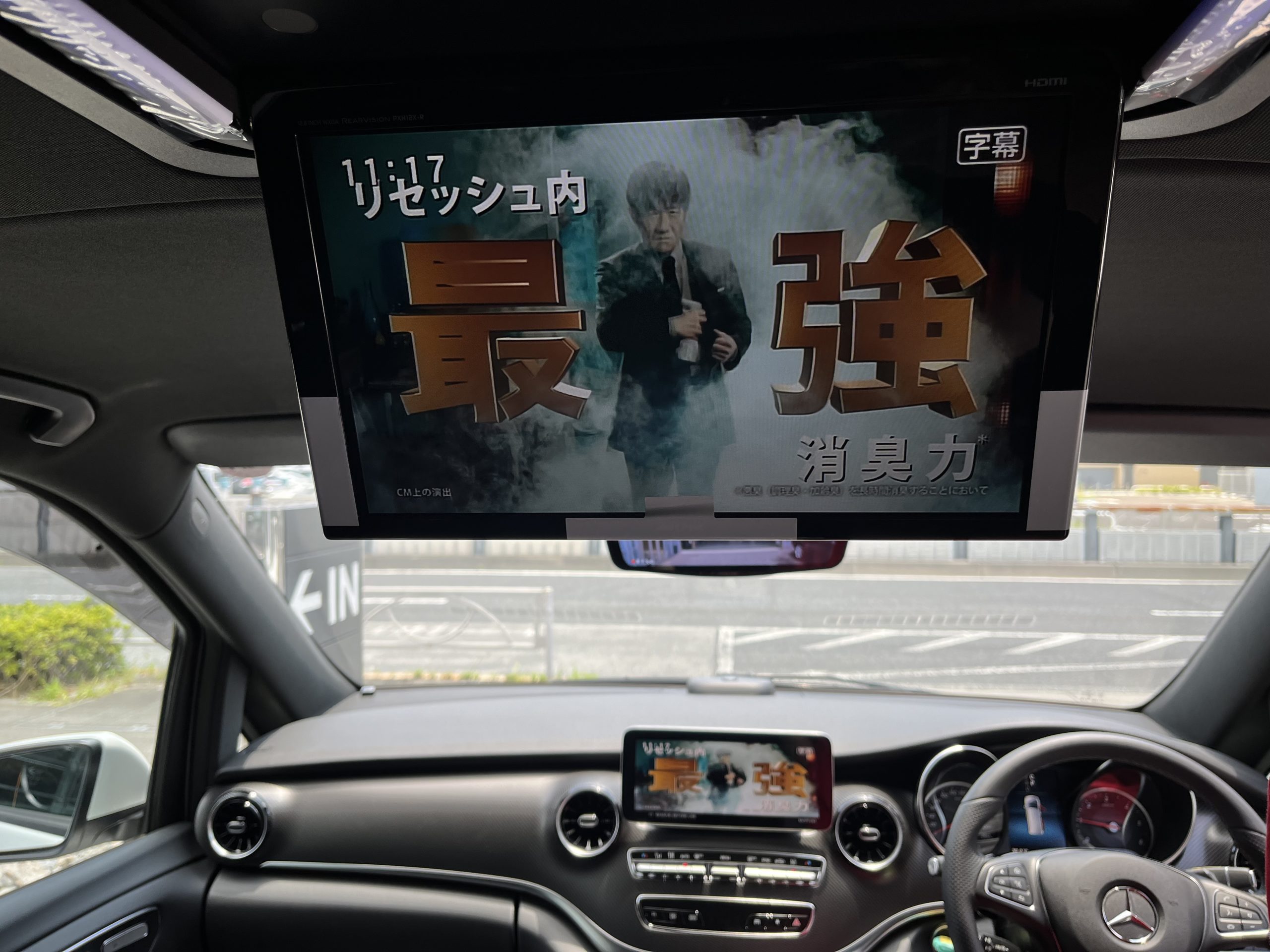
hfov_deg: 67.3
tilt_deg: +0.0
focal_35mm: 26
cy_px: 476
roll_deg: +1.0
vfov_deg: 53.1
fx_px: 954
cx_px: 635
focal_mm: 5.1
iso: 50
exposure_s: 1/320
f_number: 1.6
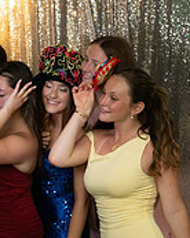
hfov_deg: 17.2
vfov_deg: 21.7
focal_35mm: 88
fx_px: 620
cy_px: 164
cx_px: 28
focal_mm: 24
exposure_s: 1/125
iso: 3200
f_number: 4
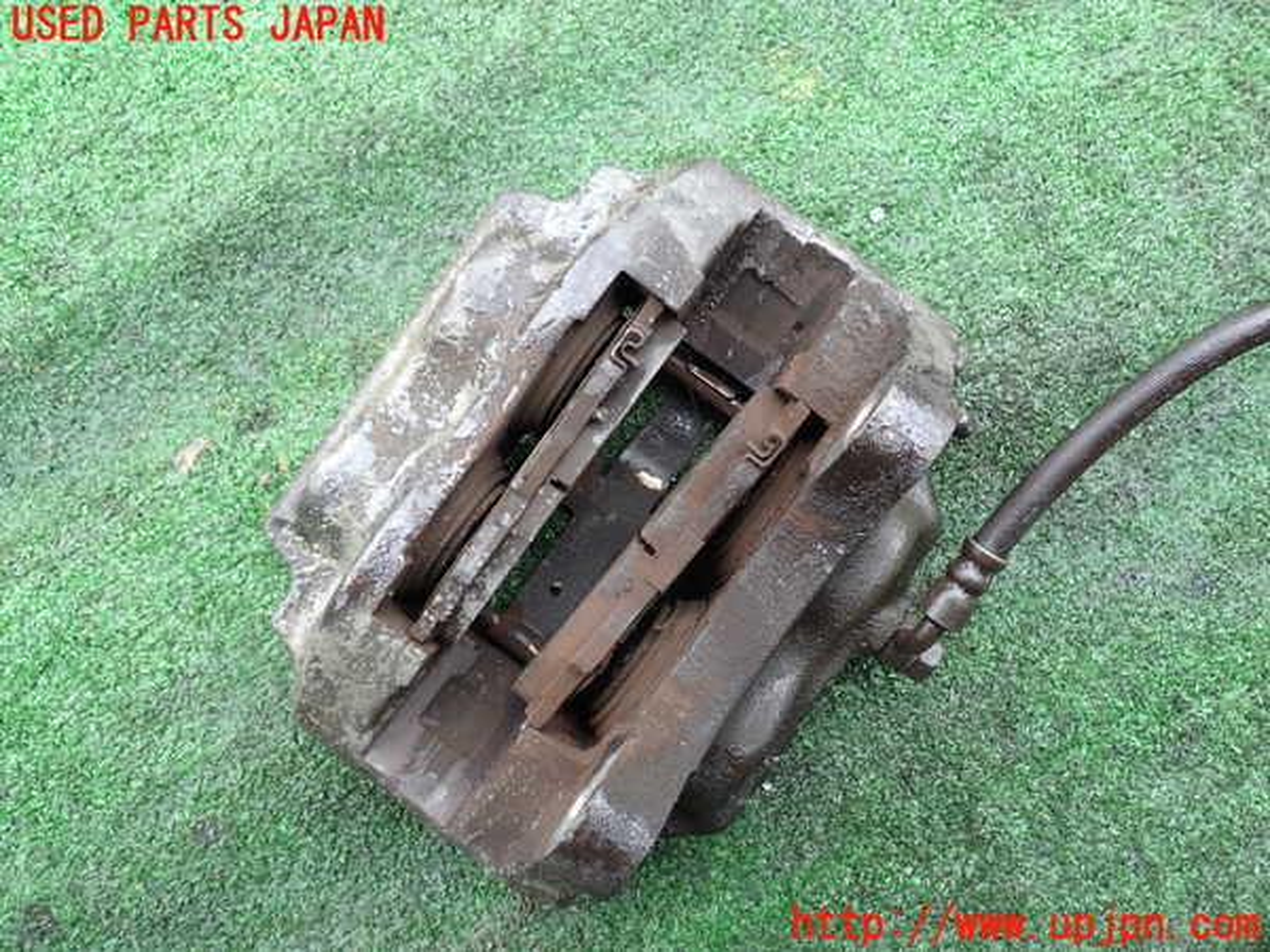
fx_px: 1101
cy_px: 476
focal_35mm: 30
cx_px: 635
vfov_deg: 46.8
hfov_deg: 60.0
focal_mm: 5.4
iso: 125
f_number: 2.3
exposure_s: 1/60
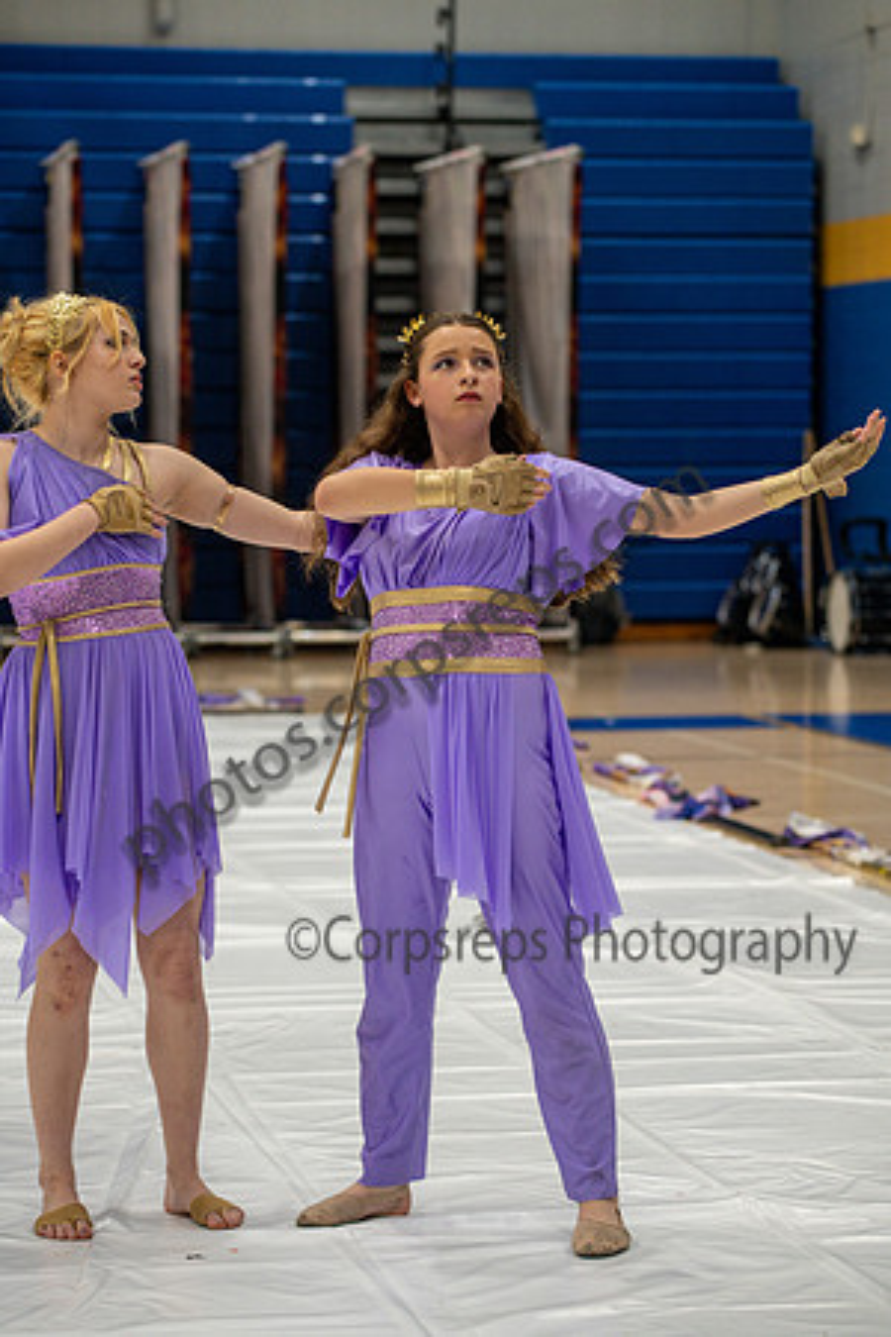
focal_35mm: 110
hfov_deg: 12.5
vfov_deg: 18.6
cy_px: 668
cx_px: 446
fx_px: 4083
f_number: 4
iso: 2500
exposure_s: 1/500
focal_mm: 110
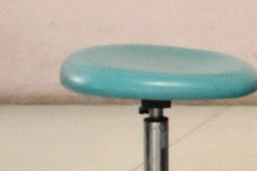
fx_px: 2313
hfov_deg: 5.9
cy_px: -71
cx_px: 806
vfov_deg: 4.2
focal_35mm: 324
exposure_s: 1/80
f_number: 4
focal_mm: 30
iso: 2000
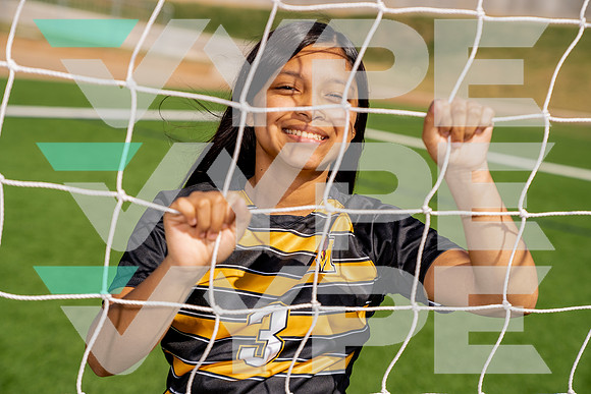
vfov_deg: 19.5
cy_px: 197
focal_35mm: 70
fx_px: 1149
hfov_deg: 28.8
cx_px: 296
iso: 100
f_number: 4
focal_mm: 70
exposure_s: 1/1000
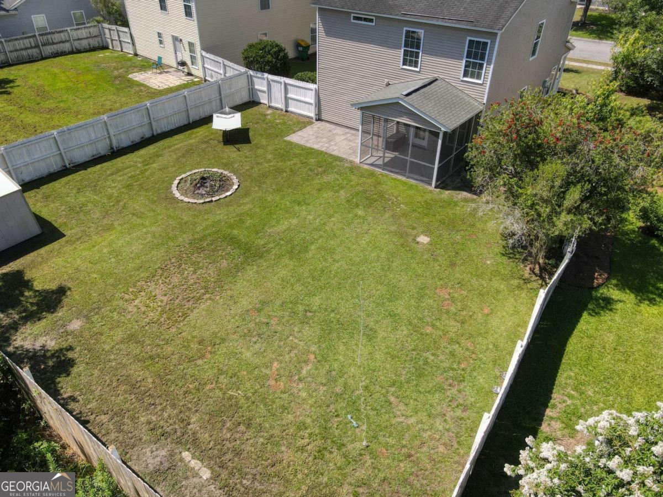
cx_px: 332
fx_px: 460
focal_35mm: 24
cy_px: 248
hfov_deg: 71.6
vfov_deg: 56.8
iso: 100
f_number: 2.8
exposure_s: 1/500
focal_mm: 4.5
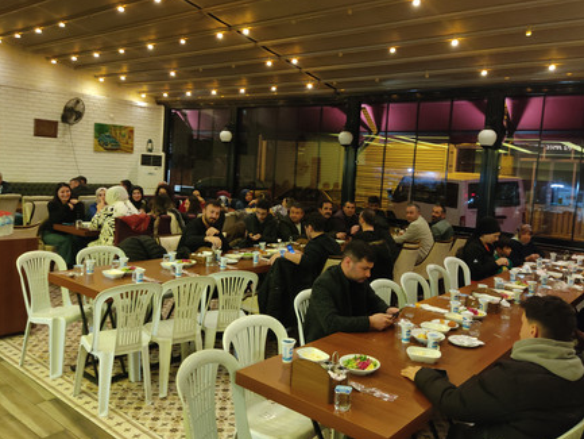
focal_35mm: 30
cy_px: 202
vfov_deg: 46.8
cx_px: 313
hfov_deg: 59.9
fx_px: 506
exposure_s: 1/17
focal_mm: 4.74
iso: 2691
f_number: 1.79
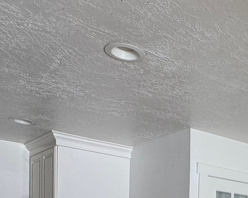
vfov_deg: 23.8
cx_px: 284
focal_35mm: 55
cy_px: 267
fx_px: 404
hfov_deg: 30.1
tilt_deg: -4.5
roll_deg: -2.1
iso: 100
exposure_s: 1/99
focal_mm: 2.22
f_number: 2.2
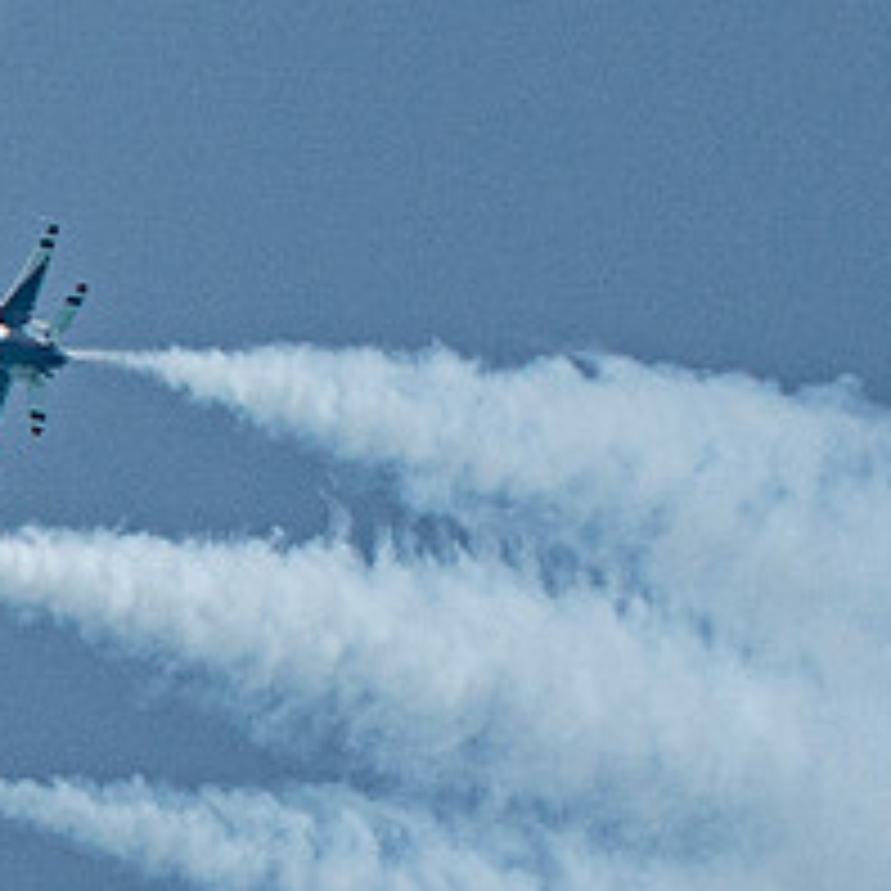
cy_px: 822
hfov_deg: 0.7
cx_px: -108
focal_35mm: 2507
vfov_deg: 0.7
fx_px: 73006
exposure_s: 1/2000
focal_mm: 400
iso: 640
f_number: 10
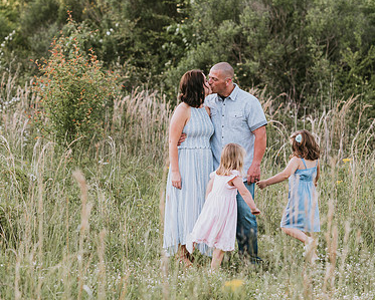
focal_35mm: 124
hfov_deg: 15.5
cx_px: 139
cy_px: 110
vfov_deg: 12.4
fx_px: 1377
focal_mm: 85
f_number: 2.5
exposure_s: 1/320
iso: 200
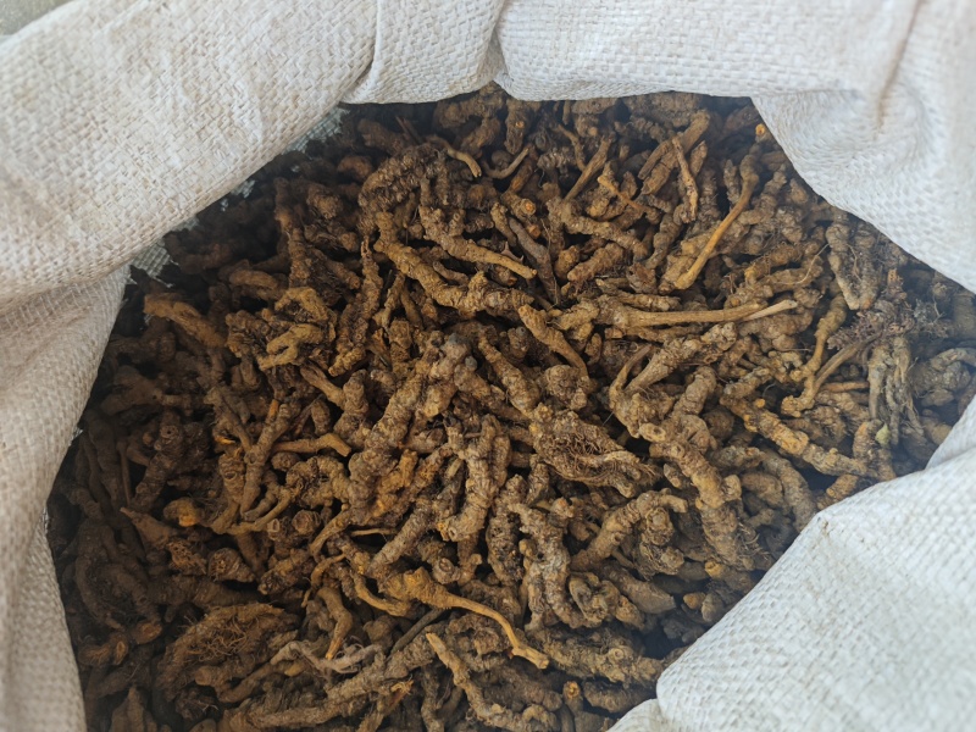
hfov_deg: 71.6
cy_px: 366
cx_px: 488
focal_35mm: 24
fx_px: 677
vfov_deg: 56.8
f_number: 1.6
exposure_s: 1/95.4
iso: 160
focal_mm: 5.84
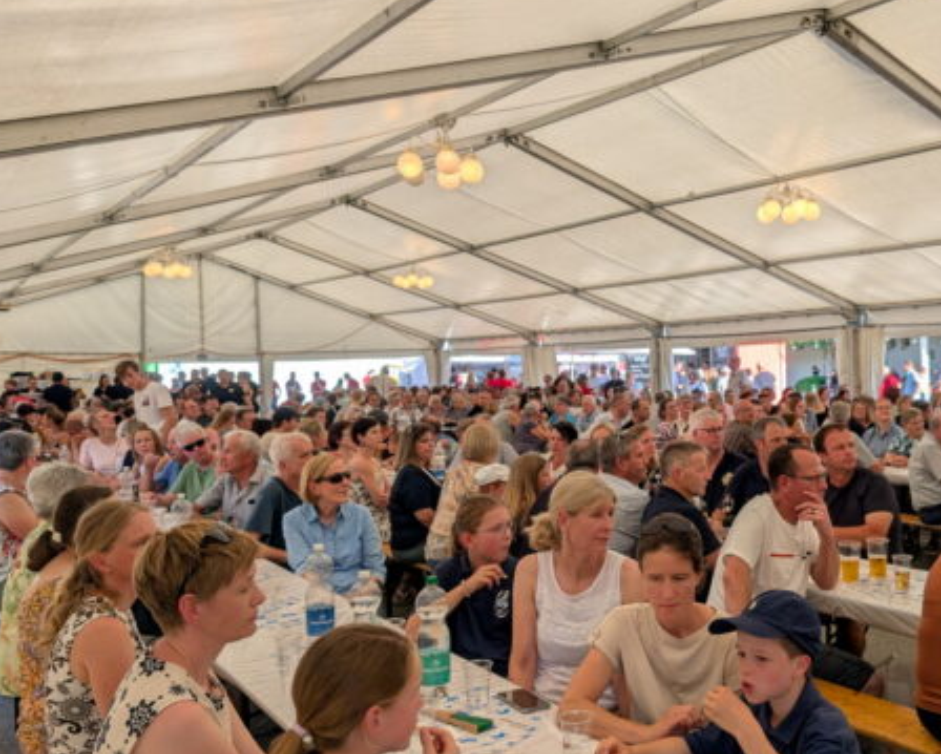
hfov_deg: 51.5
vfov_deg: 43.4
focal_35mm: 34
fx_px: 948
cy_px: 398
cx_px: 649
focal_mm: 6.9
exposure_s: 1/213
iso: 20
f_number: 1.68
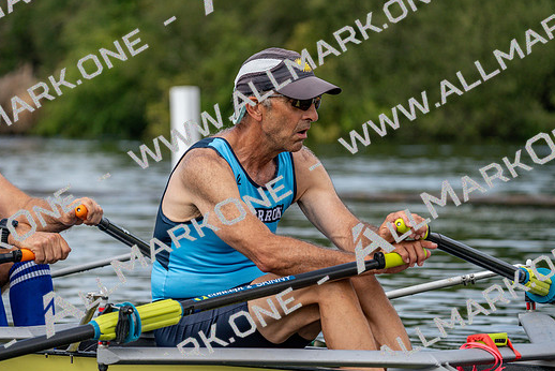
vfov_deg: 6.1
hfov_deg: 9.2
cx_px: 260
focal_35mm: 224
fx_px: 3455
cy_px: 172
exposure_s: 1/1600
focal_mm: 200
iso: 400
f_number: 5.6
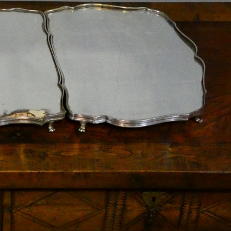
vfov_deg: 14.4
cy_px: 108
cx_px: -56
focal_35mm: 121
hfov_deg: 13.9
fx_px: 914
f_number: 4
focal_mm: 9.9
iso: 1600
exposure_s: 1/250
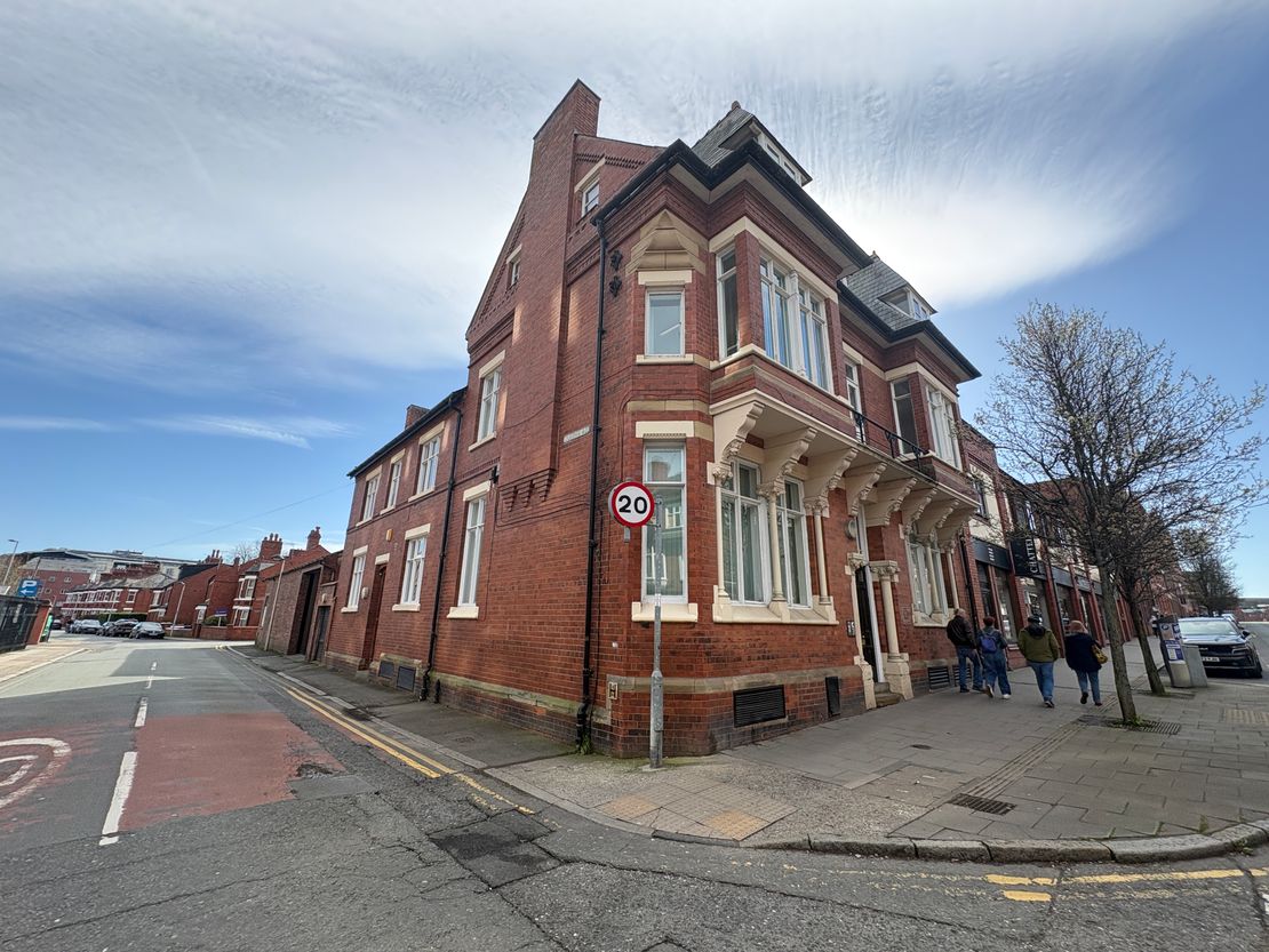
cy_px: 476
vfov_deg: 85.7
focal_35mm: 14
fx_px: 513
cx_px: 634
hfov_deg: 102.1
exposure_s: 1/889
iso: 64
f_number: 2.2
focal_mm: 2.22
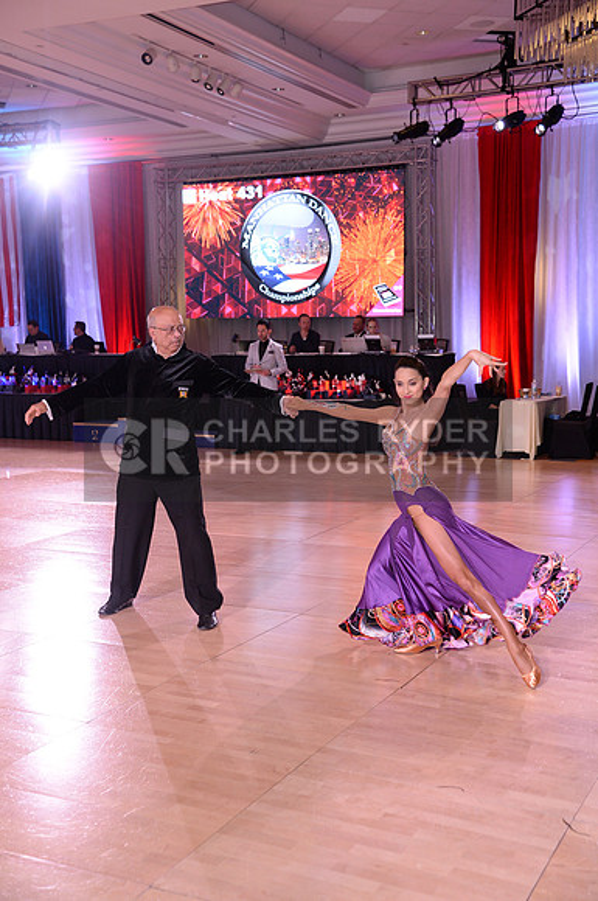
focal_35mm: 46
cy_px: 450
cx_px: 299
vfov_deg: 42.8
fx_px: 1150
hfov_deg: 29.2
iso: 1600
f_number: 4.5
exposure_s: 1/250
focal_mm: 46
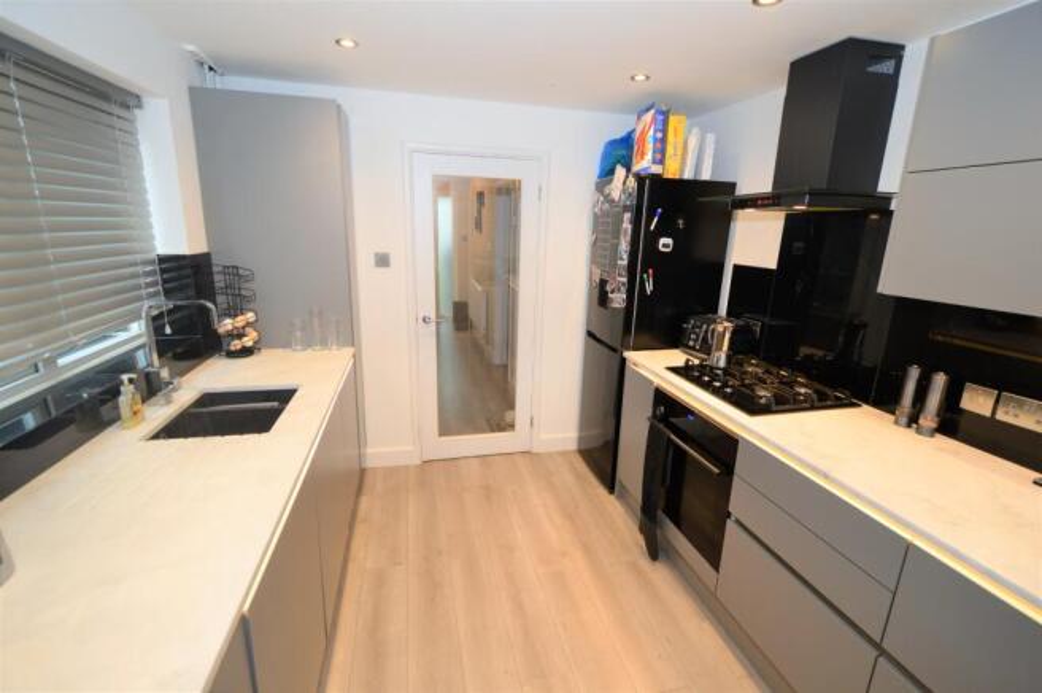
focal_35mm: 15
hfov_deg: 100.4
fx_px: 434
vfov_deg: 77.2
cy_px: 346
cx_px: 521
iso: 400
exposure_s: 1/60
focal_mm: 10
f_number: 4
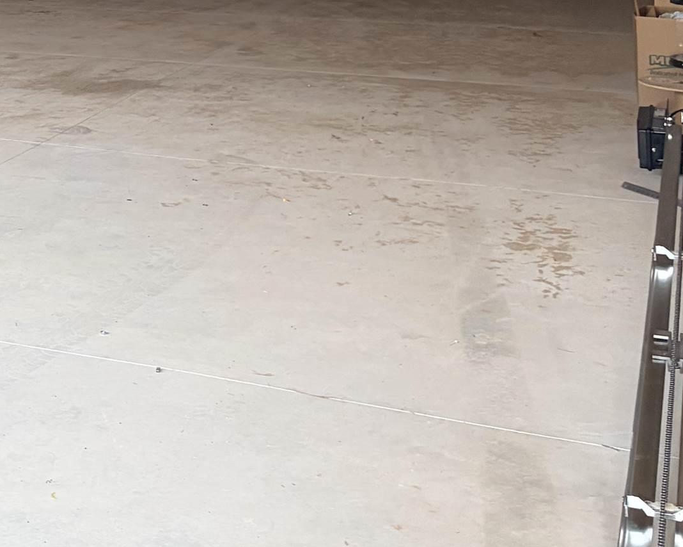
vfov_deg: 19.3
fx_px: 1475
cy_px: -174
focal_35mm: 73
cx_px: -134
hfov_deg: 23.8
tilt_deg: -0.2
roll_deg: +0.1
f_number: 1.6
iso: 160
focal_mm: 5.96
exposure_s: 1/60
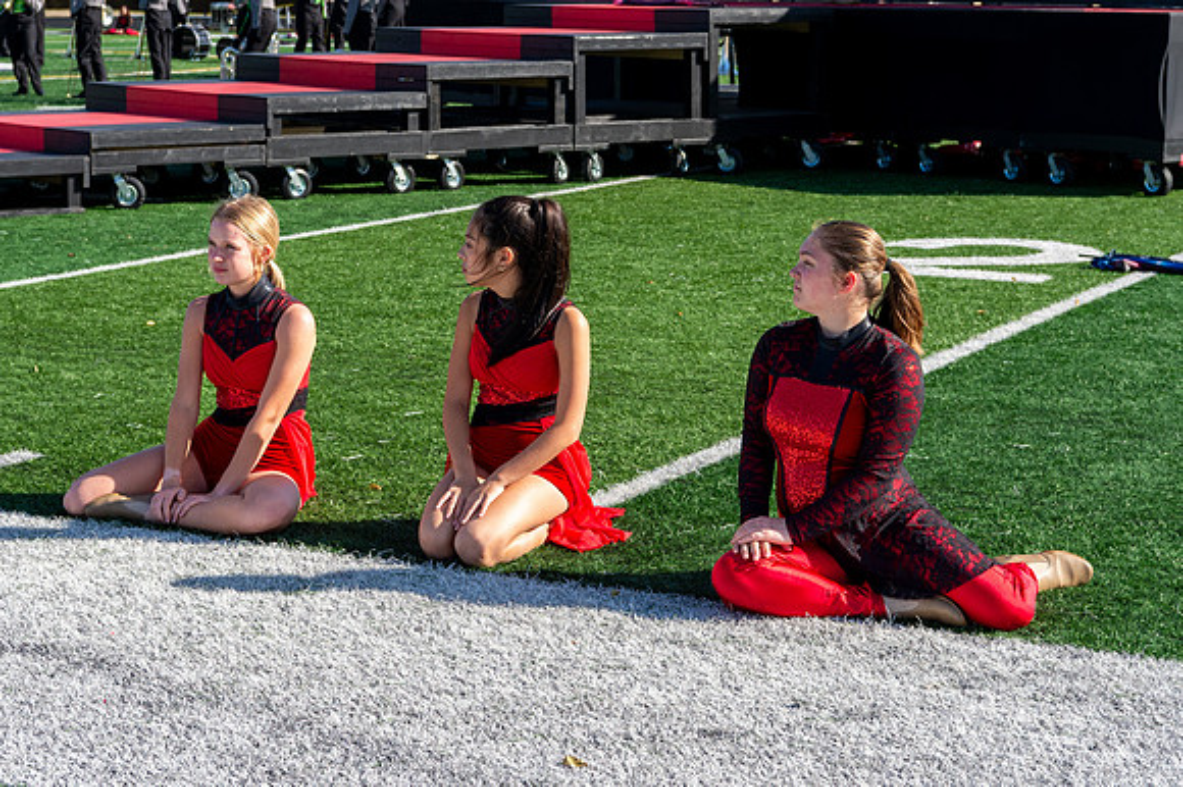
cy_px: 344
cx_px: 539
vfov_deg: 18.8
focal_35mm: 73
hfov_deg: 27.9
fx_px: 2381
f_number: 9
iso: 400
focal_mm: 62
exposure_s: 1/800
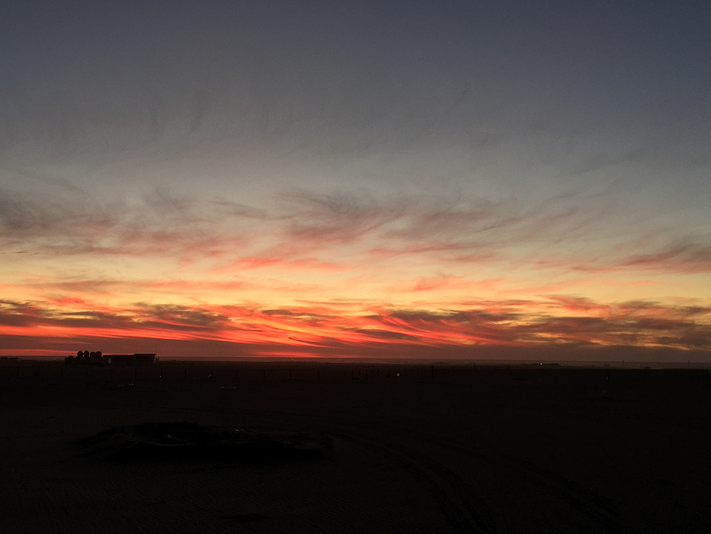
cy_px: 250
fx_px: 822
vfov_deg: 35.9
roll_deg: -1.1
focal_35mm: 40
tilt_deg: +7.5
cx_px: 295
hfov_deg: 46.6
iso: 32
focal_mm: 4.15
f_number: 2.2
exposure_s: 1/50
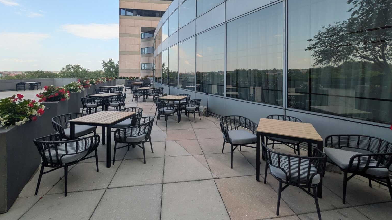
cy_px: 75
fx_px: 166
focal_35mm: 16
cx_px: 195
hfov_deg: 99.4
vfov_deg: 65.4
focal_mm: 1.83
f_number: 2.2
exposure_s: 1/633
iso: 50
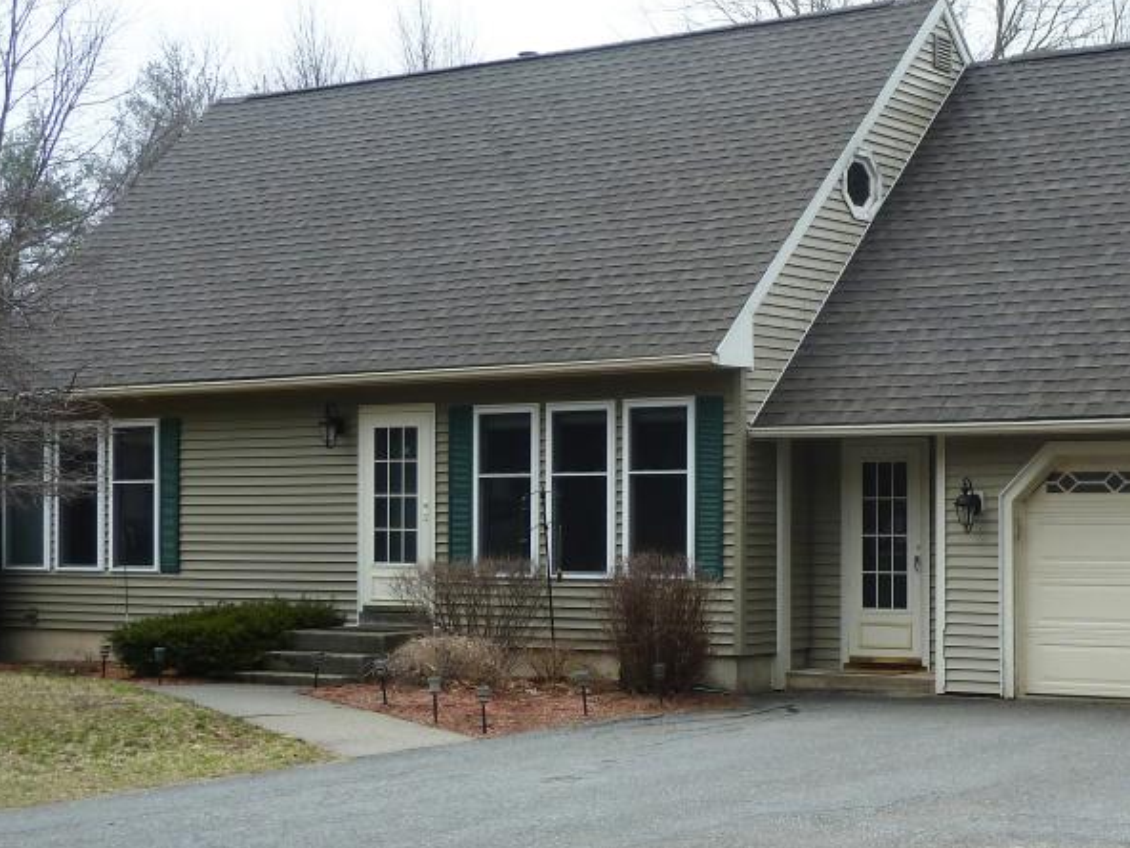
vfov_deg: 22.9
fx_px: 2089
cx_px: 876
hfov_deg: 29.7
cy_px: 525
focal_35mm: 64
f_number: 4
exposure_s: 1/125
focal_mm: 6.1
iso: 80
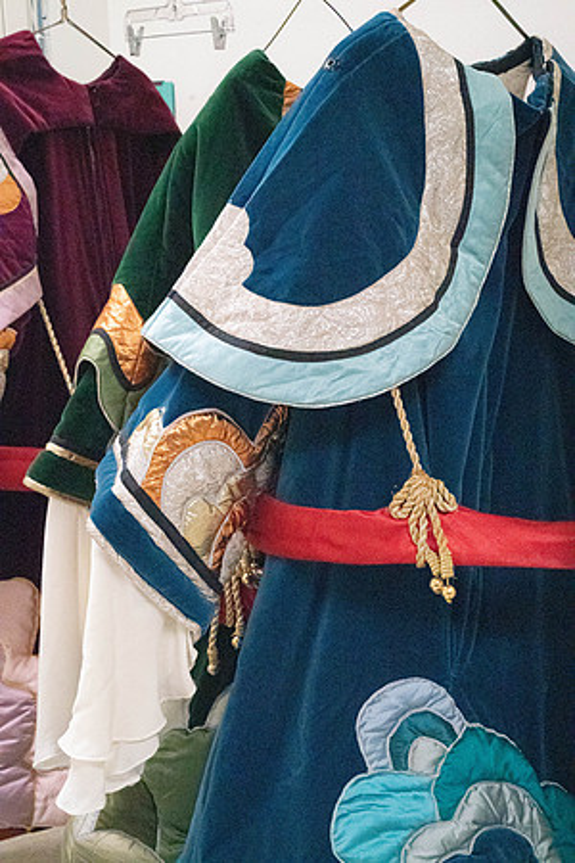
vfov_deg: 28.8
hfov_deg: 19.5
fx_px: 1677
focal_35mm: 70
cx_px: 288
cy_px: 432
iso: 25600
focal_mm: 70
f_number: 11
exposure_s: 1/250
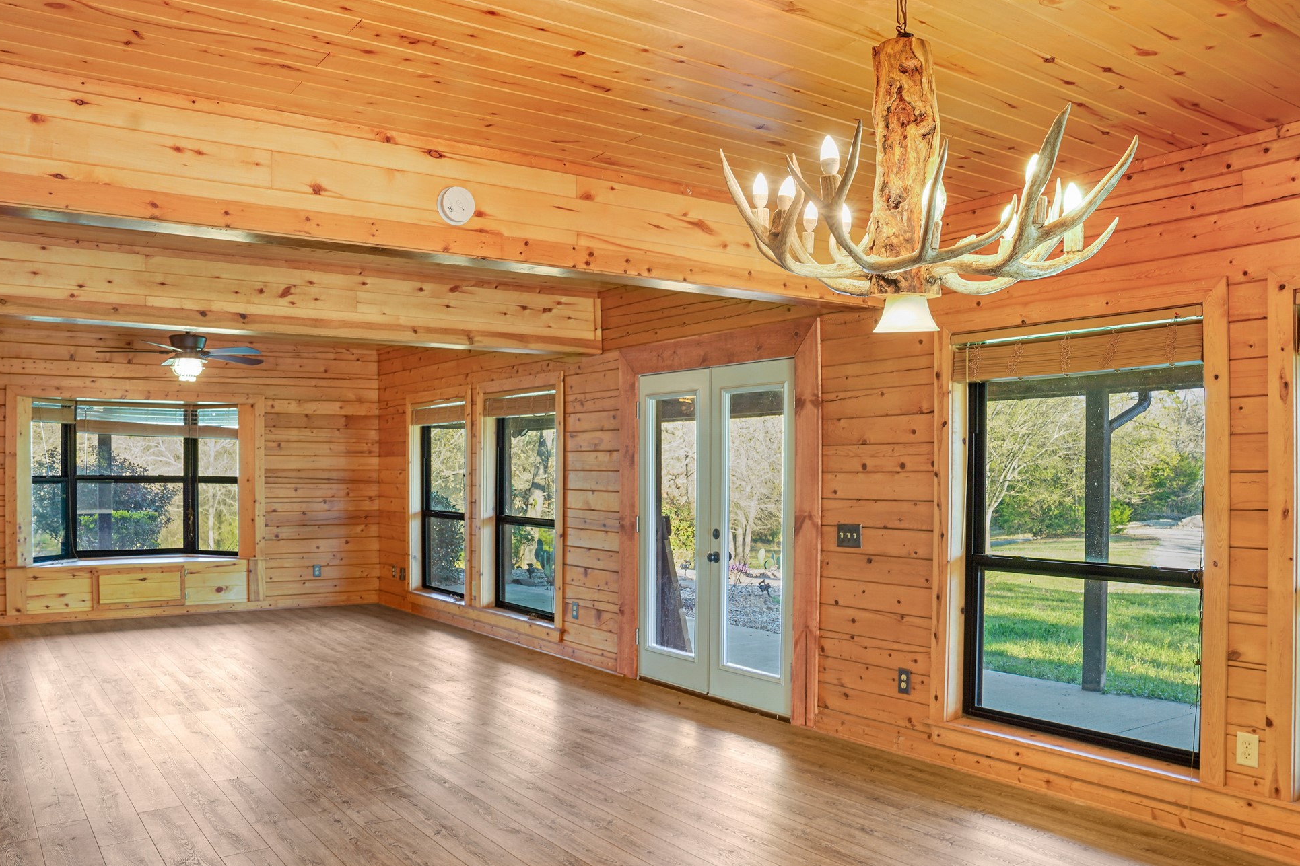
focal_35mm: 27
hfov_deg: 67.4
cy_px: 410
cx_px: 627
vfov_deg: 47.9
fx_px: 975
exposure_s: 1/25
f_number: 7.1
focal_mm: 24
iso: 200
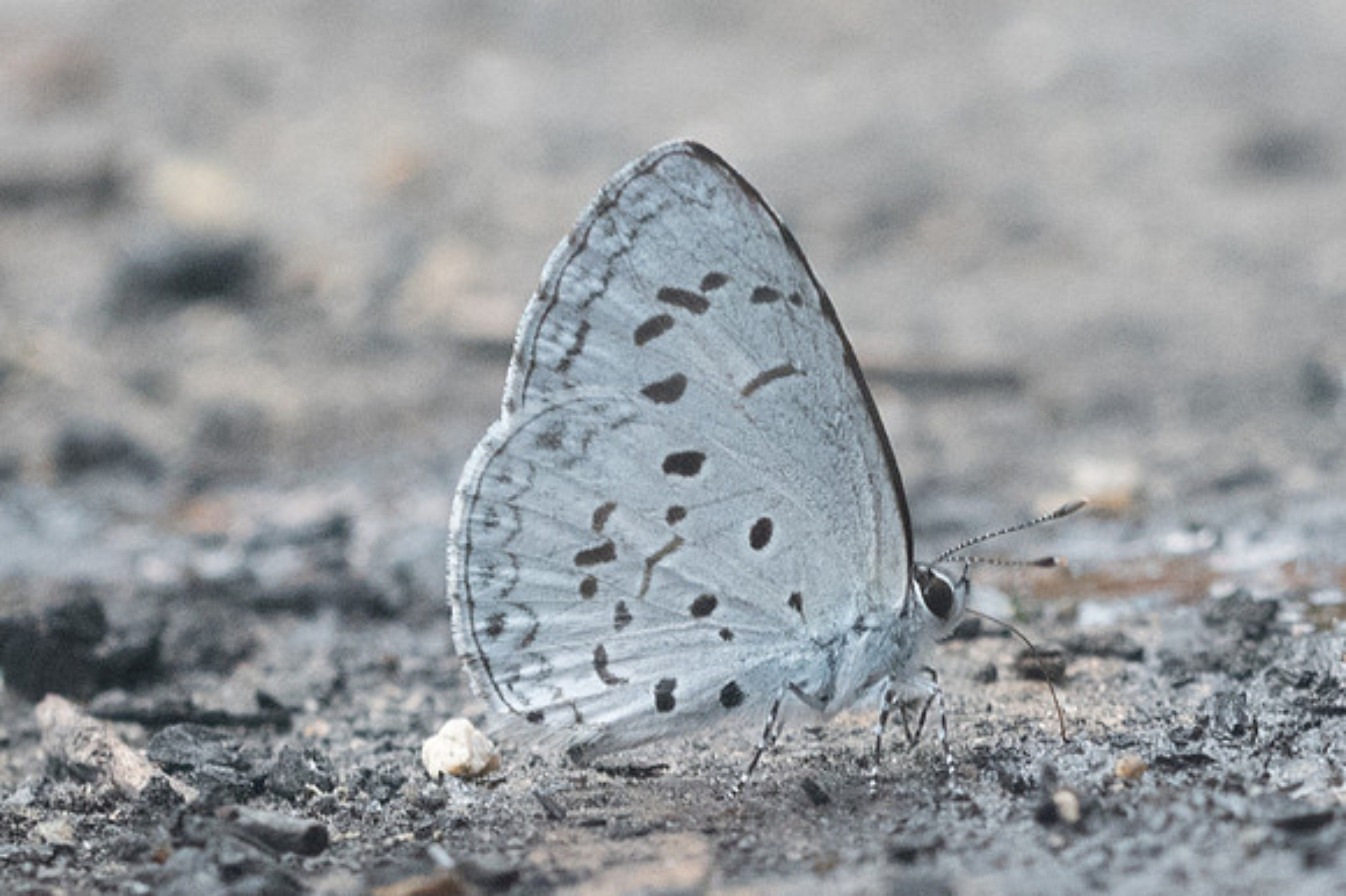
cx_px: 674
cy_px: 462
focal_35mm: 801
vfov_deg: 1.7
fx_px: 29927
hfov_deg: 2.6
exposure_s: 1/320
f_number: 7.1
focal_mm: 150
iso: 1000
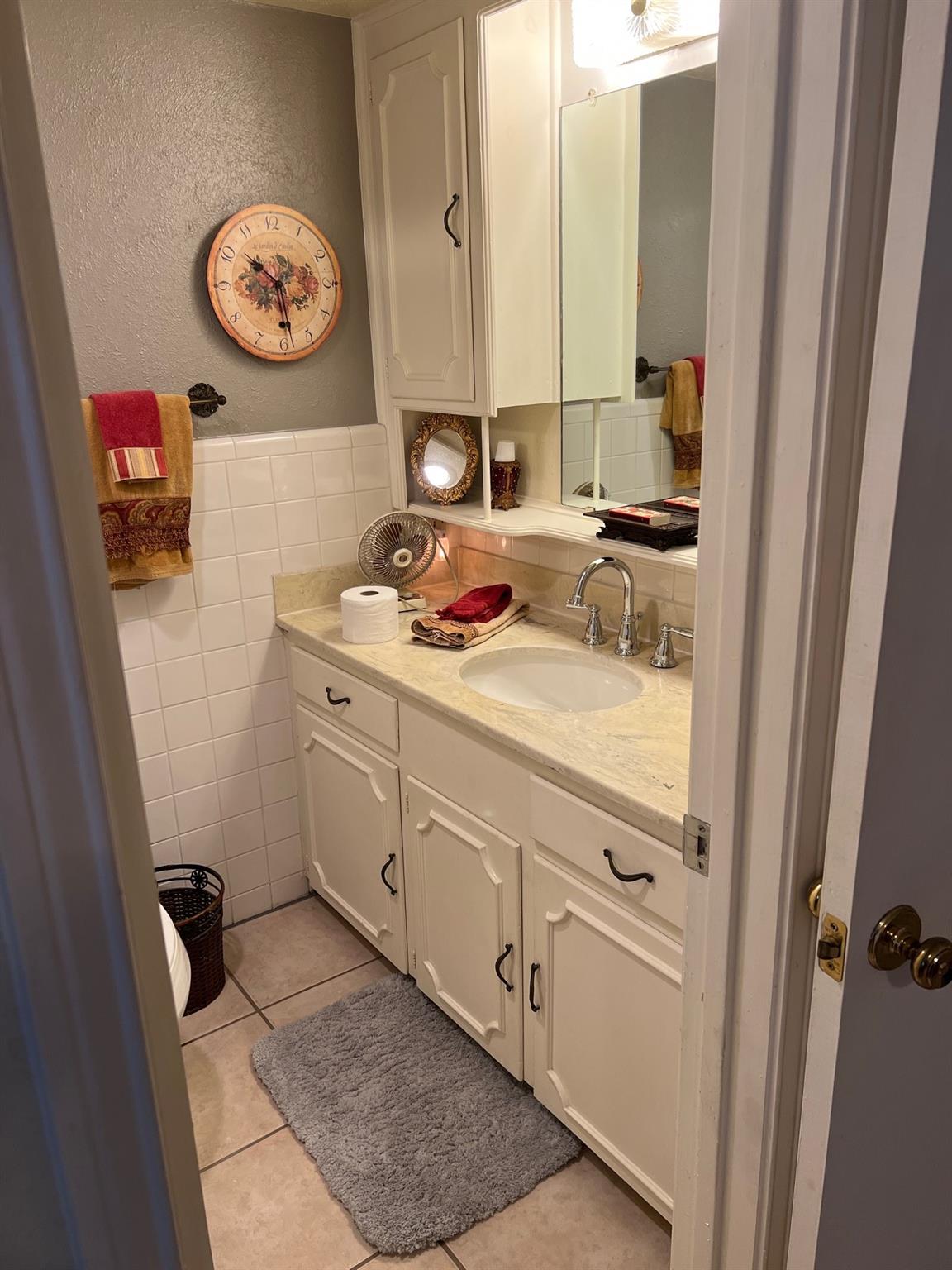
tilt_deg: -18.1
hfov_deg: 53.1
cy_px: 635
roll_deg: +2.0
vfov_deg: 67.3
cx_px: 476
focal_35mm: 26
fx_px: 953
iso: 100
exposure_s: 1/120
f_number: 1.5
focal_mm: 5.7
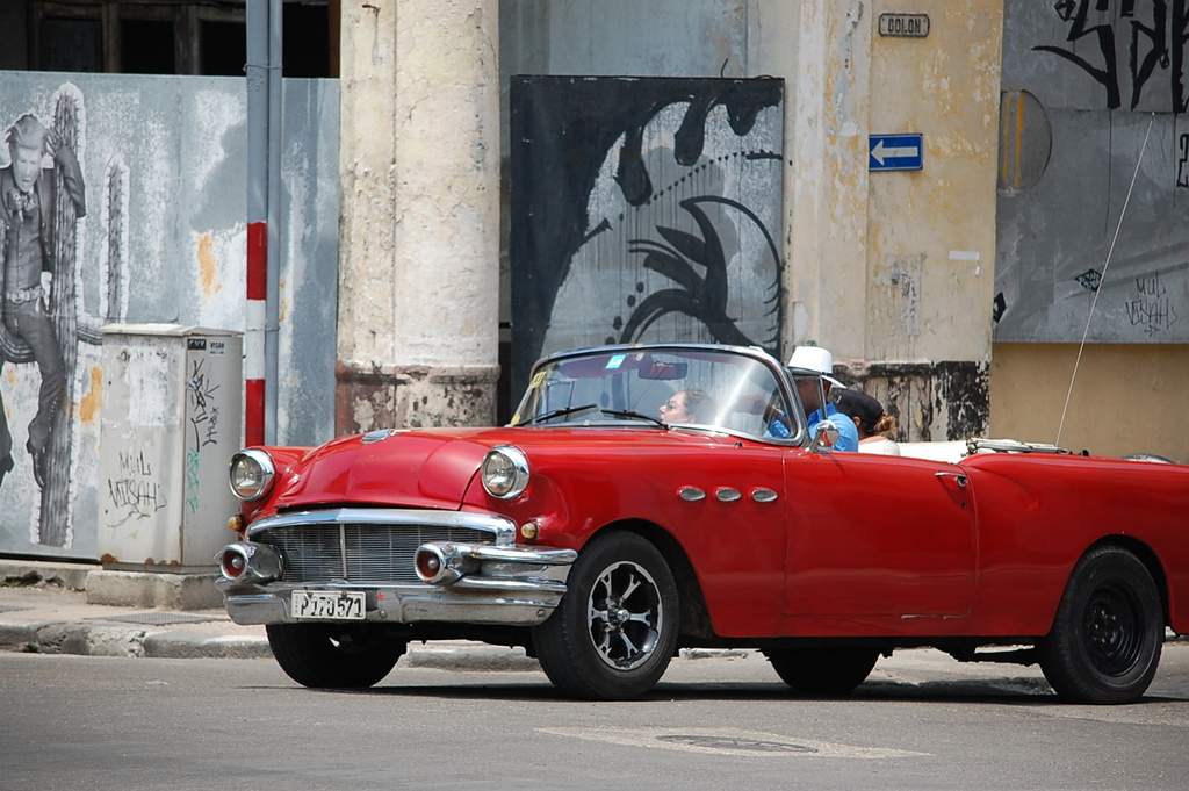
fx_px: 6683
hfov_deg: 10.2
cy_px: 396
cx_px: 594
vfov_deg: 6.8
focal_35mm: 202
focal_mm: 135
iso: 400
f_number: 5
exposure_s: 1/1600
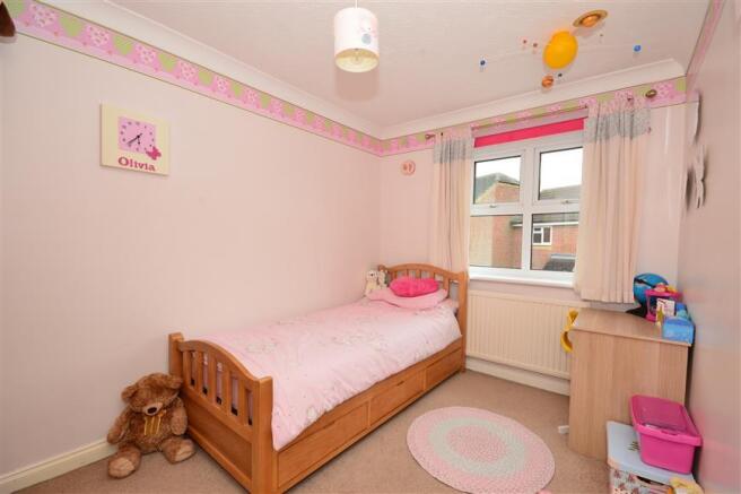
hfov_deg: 100.4
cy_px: 247
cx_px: 370
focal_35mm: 15
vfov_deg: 77.3
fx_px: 309
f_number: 13
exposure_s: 1/8
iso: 400
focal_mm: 10
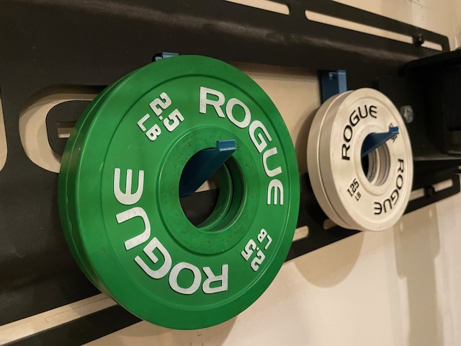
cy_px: 173
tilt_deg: -1.9
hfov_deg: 67.3
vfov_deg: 53.1
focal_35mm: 26
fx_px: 346
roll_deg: +6.4
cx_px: 230
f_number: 1.6
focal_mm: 4.2
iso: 640
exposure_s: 1/30
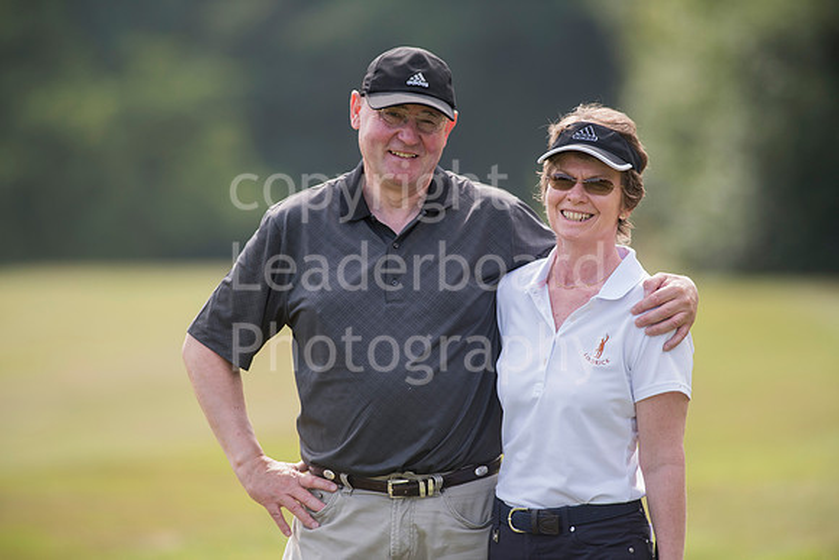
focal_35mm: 300
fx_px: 6993
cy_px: 280
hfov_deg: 6.9
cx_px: 420
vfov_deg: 4.6
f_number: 4
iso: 400
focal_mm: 300
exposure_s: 1/1600
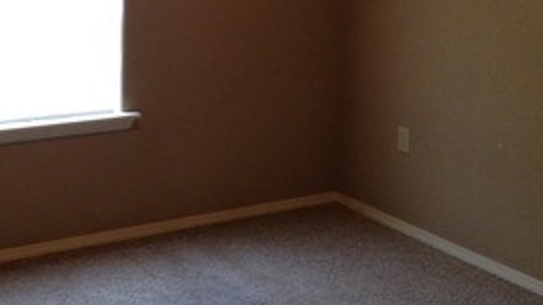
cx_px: 159
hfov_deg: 28.7
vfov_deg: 16.1
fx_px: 1051
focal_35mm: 73
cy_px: -20
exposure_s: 1/20
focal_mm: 4.28
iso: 125
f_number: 2.4
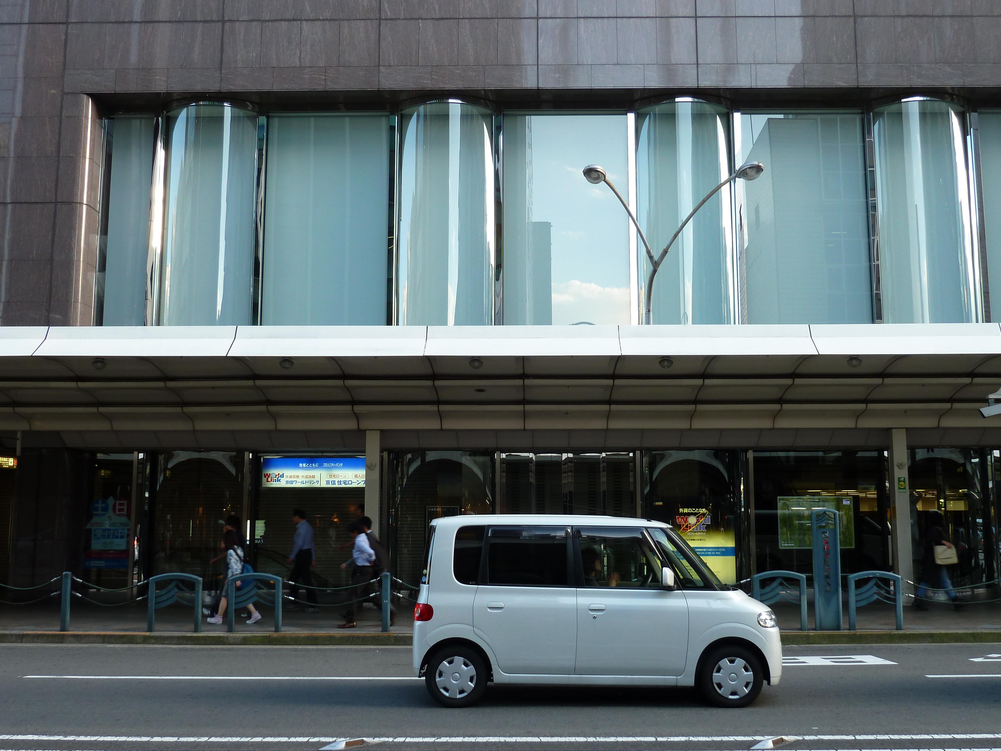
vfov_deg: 41.8
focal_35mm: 34
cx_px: 529
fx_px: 983
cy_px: 395
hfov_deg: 53.9
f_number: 3.5
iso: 80
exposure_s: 1/40
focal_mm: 5.3
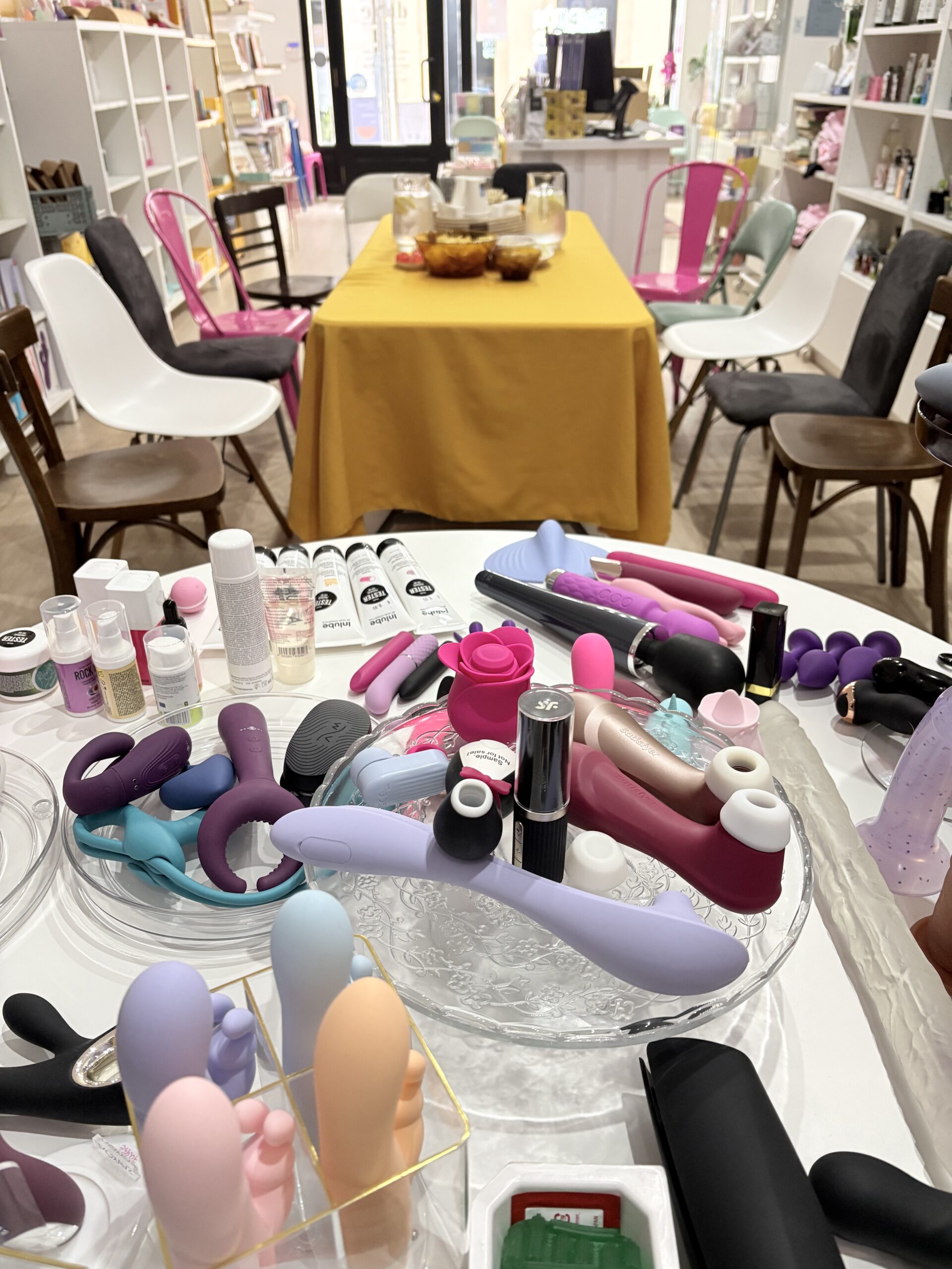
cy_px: 634
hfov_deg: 53.1
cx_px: 476
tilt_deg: -29.7
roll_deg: +0.8
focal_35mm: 26
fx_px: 953
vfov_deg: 67.3
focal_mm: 5.96
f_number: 1.6
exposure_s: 1/50
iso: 250
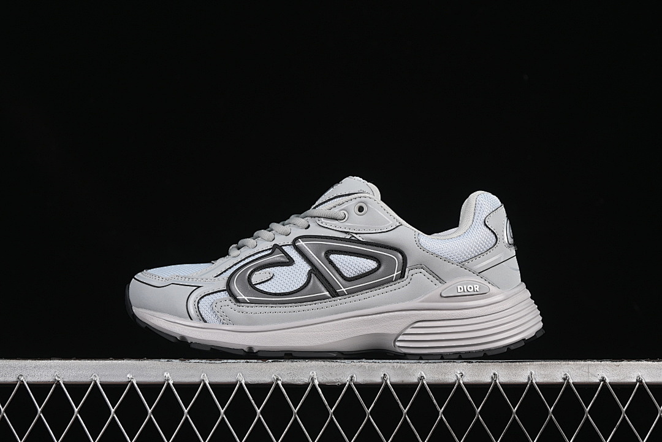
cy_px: 221
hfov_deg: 27.0
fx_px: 1379
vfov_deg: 18.2
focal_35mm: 75
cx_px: 331
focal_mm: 50
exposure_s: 1/60
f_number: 7.1
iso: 160
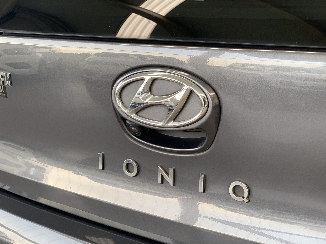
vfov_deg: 28.0
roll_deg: -1.2
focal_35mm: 52
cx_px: 163
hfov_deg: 36.8
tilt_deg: -12.6
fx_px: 490
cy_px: 122
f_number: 2.4
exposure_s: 1/122
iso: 64
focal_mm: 6
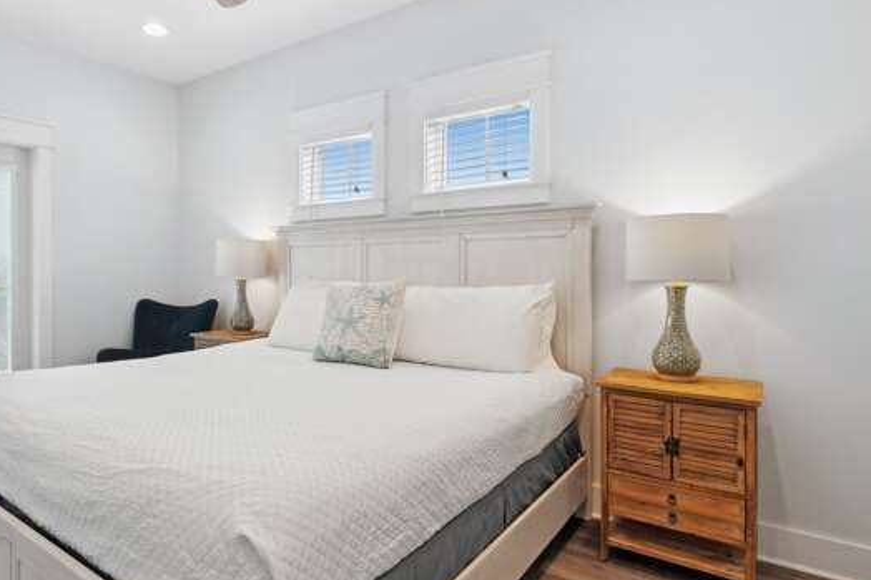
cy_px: 276
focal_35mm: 23
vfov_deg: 54.9
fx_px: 559
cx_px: 326
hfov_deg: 74.5
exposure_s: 1/40
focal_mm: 10.5
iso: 400
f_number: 9
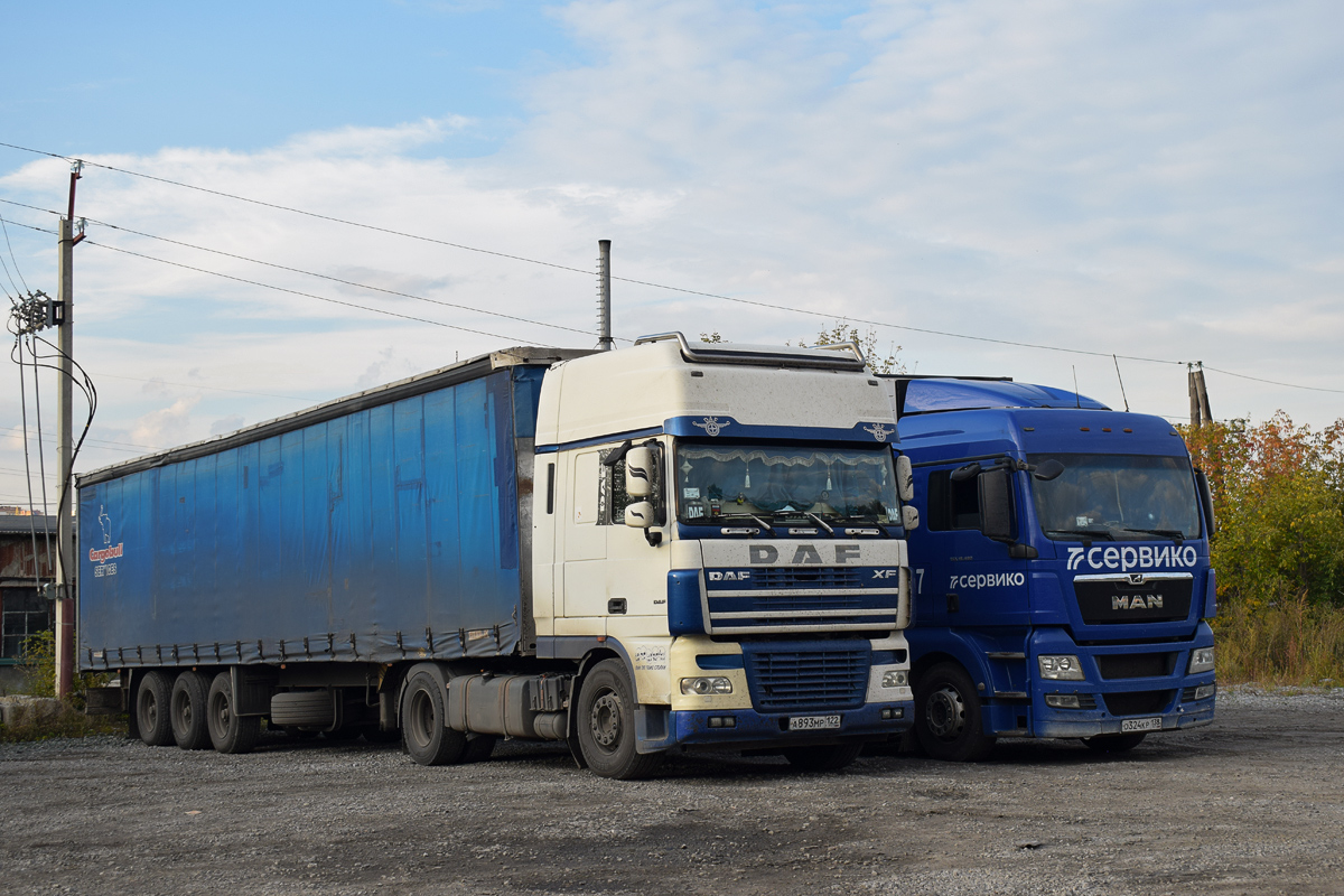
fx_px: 1904
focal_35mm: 51
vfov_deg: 26.5
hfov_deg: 38.9
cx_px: 672
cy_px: 448
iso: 200
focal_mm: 34
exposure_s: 1/250
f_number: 6.3
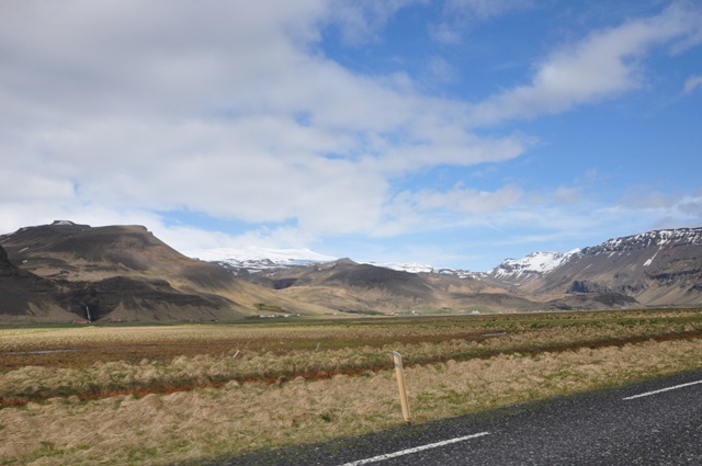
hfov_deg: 67.4
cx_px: 351
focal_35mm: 27
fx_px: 526
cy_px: 233
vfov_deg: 47.8
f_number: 11
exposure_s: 1/500
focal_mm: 18
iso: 400
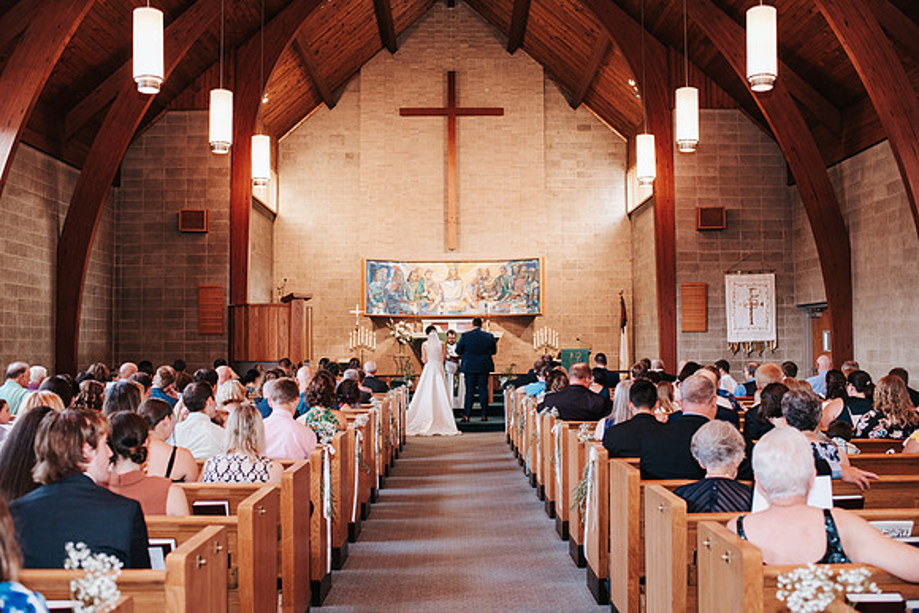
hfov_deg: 54.1
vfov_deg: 37.6
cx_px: 460
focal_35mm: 35
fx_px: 900
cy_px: 306
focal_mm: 35
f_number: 3.2
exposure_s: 1/125
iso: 900
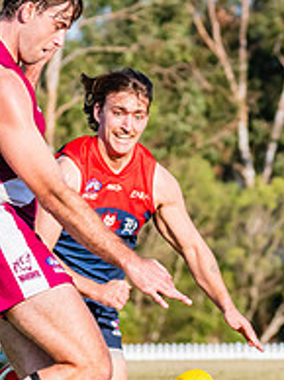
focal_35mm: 711
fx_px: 7795
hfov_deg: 2.1
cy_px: 316
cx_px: 82
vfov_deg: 2.8
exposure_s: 1/1250
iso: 800
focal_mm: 195
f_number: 9
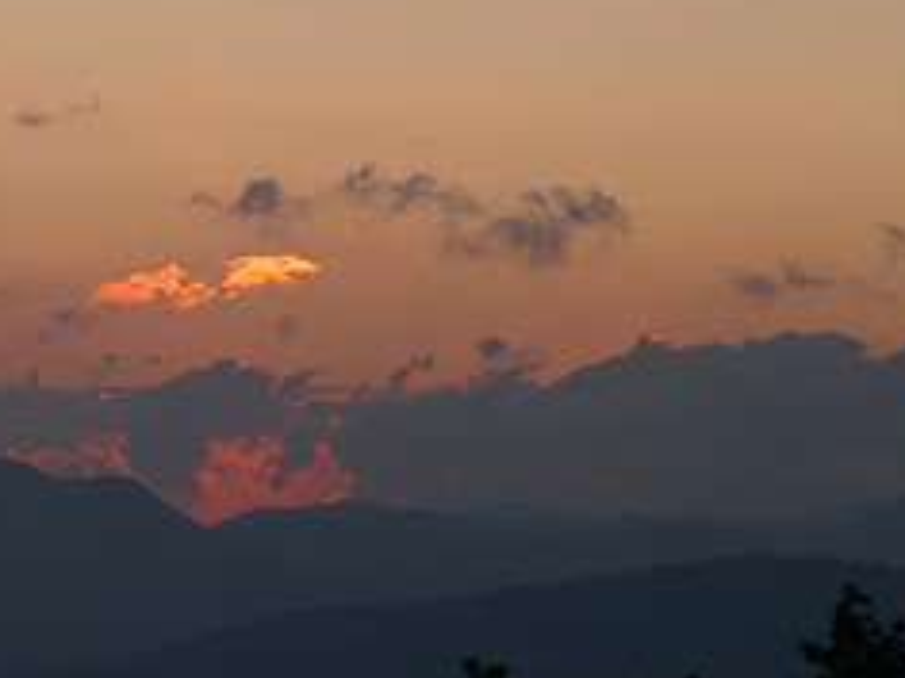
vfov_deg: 6.0
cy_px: 287
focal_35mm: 248
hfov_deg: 7.9
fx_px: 6484
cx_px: -77
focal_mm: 70
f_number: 5.6
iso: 125
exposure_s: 1/160
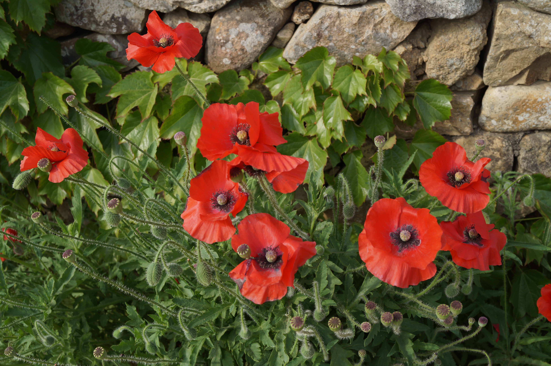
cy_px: 183
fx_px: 596
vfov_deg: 34.1
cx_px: 276
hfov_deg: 49.6
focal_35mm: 39
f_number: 7.1
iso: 100
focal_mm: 26
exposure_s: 1/200
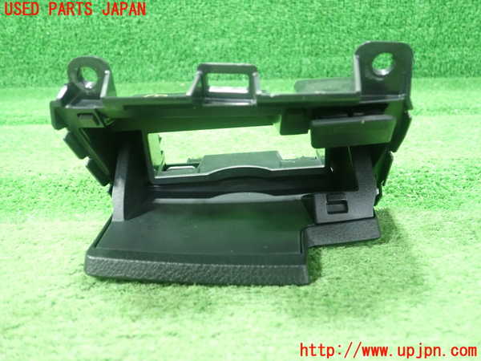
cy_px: 180
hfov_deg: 60.0
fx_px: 417
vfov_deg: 46.8
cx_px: 240
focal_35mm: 30
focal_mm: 5.5
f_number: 2.3
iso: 800
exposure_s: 1/50
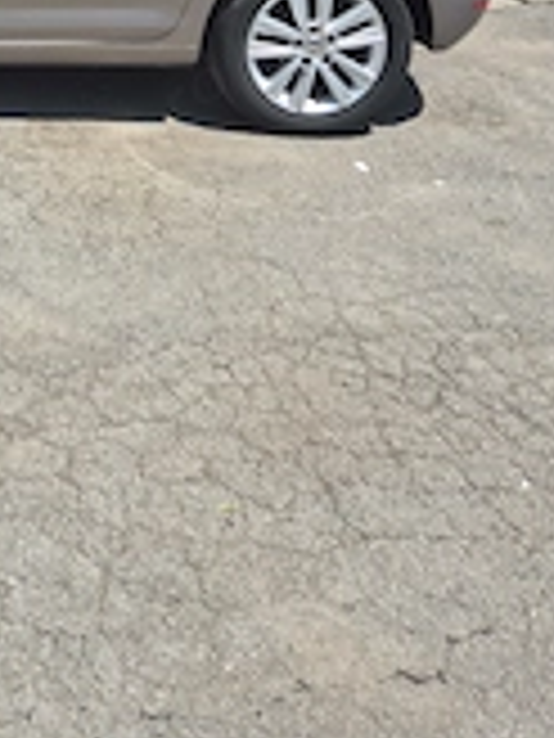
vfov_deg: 30.3
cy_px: -99
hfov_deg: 24.2
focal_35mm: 56
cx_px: -77
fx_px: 1195
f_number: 1.8
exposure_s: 1/1412
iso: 25
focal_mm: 5.4
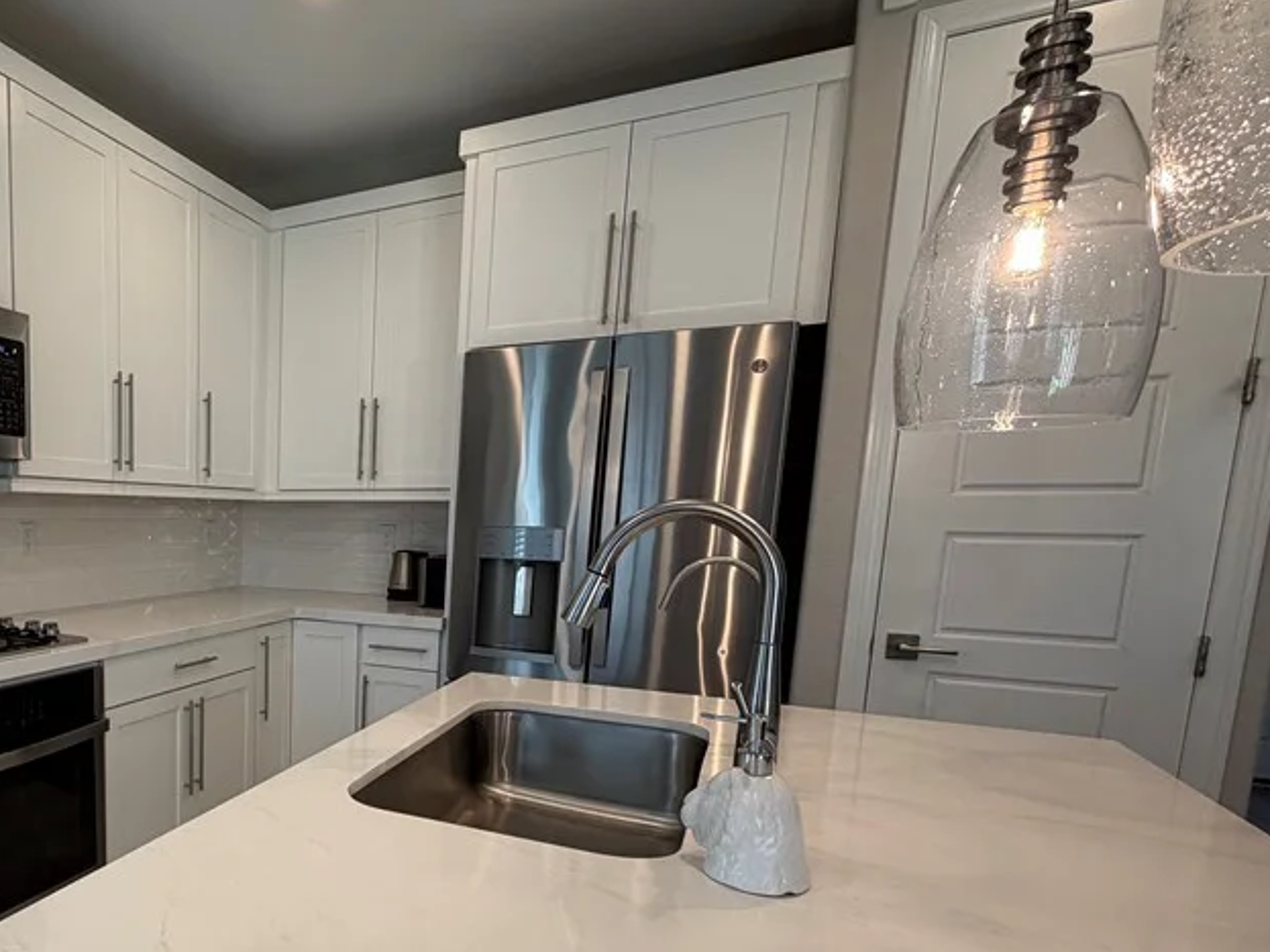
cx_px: 239
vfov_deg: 57.6
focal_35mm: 23
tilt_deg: -9.3
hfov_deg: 66.5
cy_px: 634
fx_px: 844
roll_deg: -0.6
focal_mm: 2.22
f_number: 2.2
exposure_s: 1/120
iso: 125
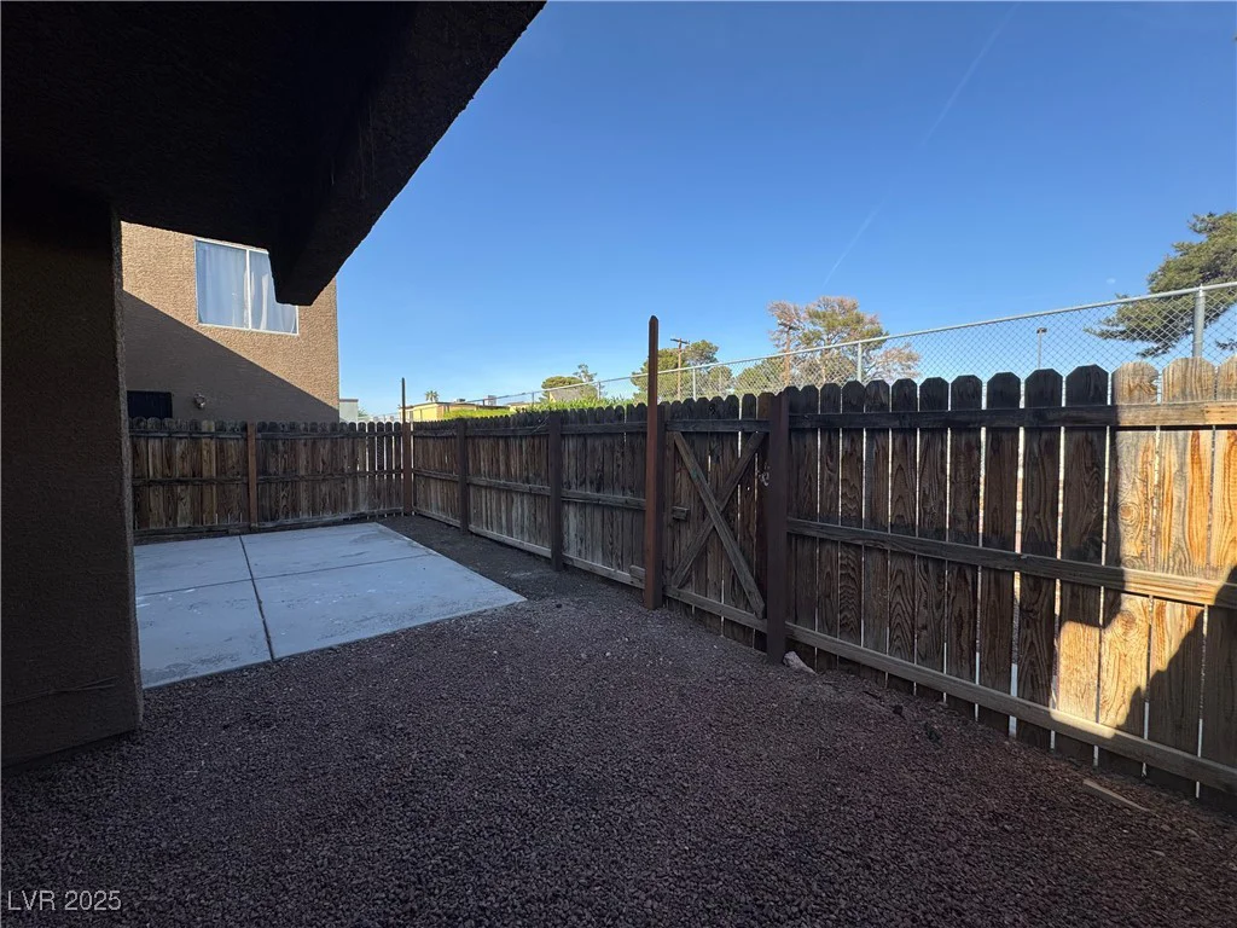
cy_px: 464
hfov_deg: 102.1
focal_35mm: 14
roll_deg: -0.2
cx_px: 618
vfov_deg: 85.7
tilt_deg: -3.6
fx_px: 500
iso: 40
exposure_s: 1/968
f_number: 2.2
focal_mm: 2.22
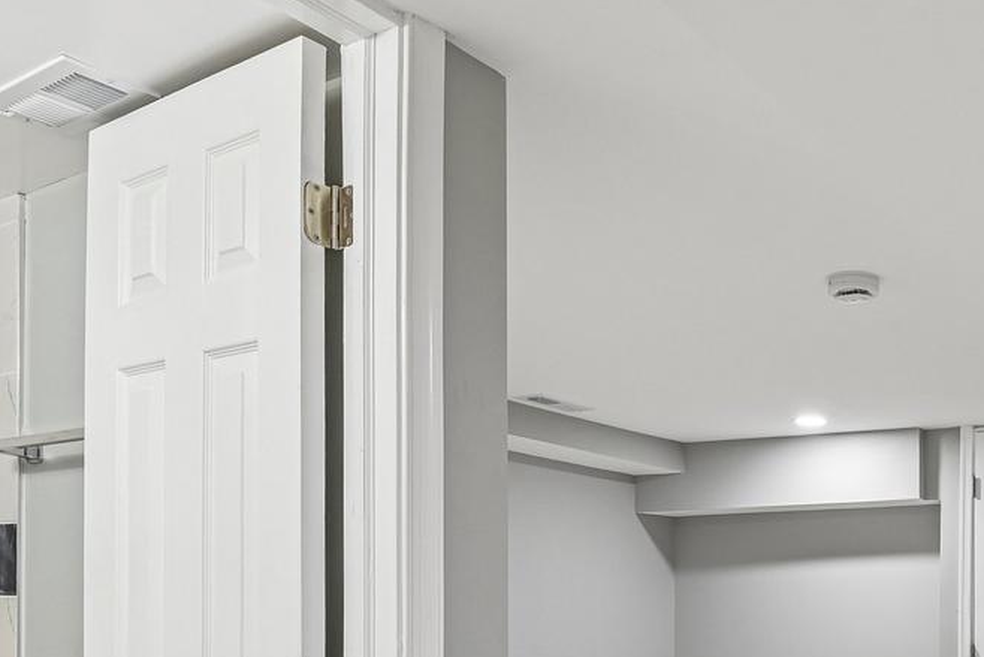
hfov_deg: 49.3
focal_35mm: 35
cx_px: 860
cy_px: 608
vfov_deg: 35.3
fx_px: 957
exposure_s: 1/20
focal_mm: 16
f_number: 8
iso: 400
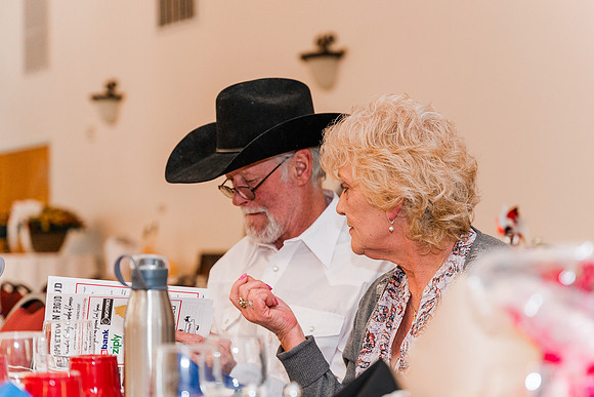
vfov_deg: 15.2
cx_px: 319
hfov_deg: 22.6
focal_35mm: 90
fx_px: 1486
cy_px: 213
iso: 800
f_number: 2.8
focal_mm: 70
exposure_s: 1/250
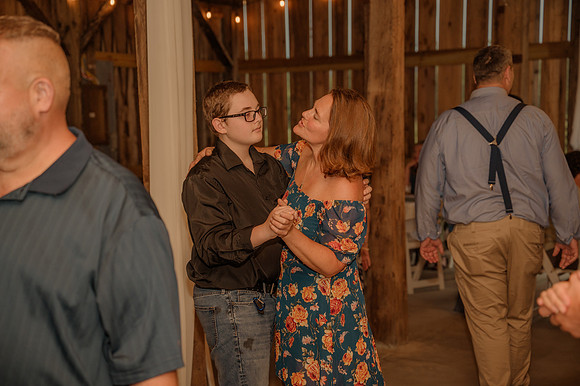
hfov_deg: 28.9
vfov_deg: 19.4
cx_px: 290
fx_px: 1127
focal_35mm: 70
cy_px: 193
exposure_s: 1/200
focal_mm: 70
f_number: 4
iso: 320
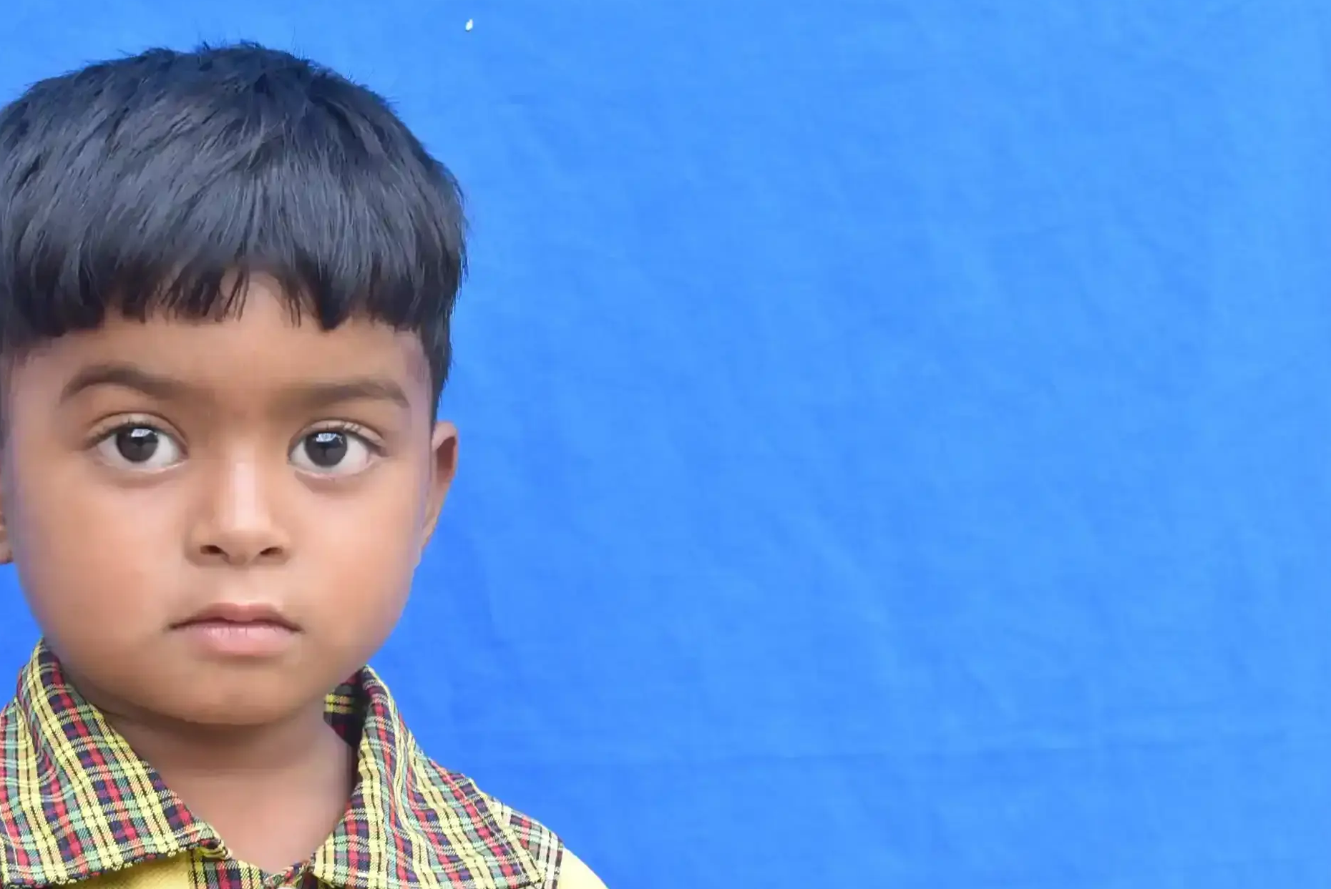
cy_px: 596
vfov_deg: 18.2
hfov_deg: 26.6
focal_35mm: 75
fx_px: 2768
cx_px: 302
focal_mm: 31
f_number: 7.1
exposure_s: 1/60
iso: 500
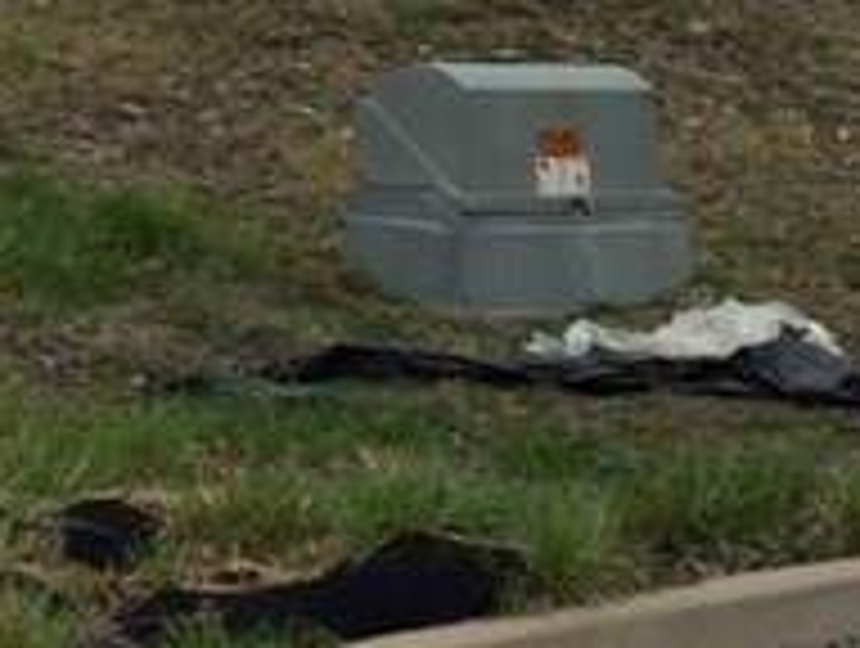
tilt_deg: +6.1
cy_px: -180
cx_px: 95
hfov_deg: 19.8
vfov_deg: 14.7
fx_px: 2414
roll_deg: +0.2
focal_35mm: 97
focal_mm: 4.15
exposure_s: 1/1276
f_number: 2.2
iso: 32
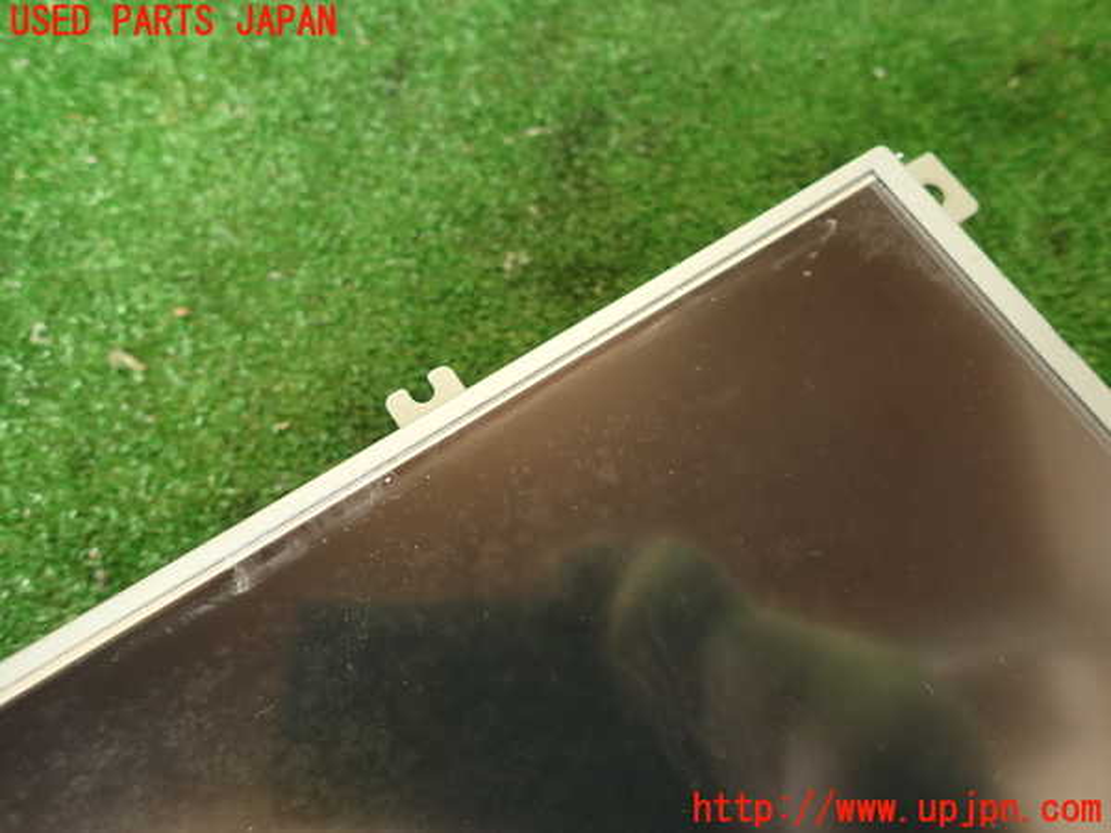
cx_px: 556
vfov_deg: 54.9
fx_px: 802
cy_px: 416
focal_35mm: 25
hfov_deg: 69.4
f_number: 2
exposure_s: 1/40
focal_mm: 4.5
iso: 200
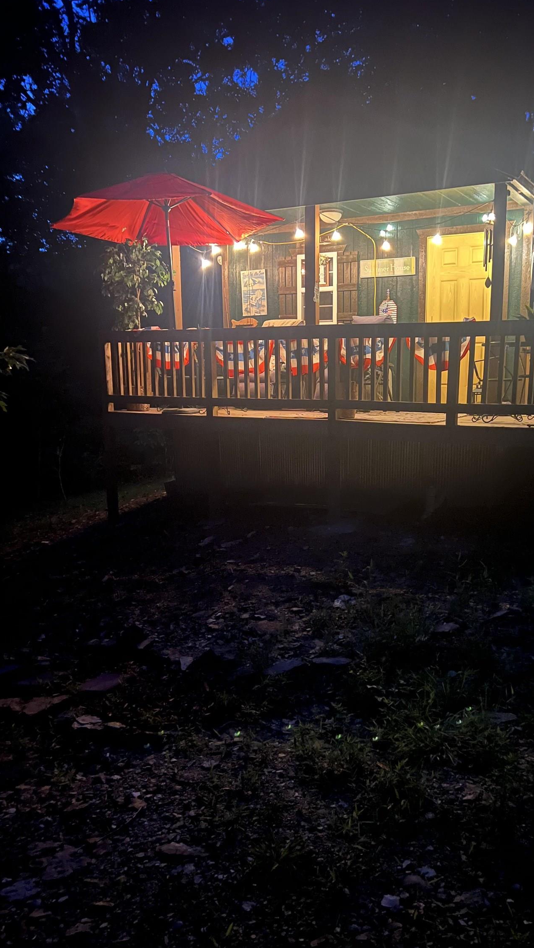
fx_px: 730
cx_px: 349
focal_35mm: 29
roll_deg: -0.2
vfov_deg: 66.1
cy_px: 481
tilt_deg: -8.2
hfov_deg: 39.8
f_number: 1.5
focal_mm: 5.7
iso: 1000
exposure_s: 1/5
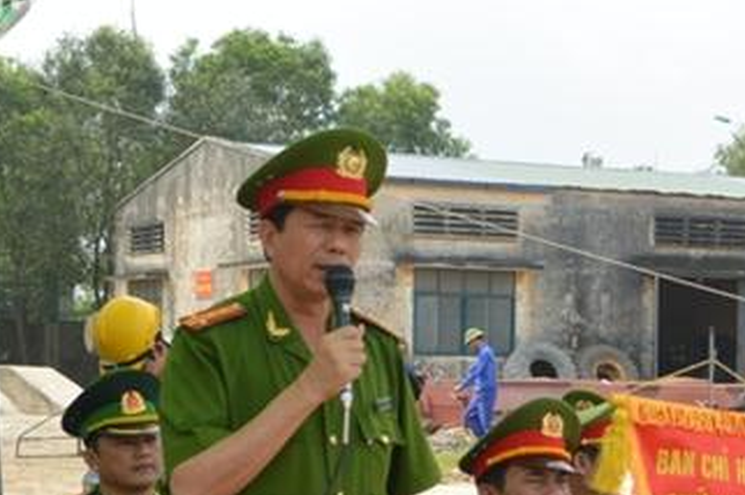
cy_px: 404
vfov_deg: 14.7
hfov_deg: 22.1
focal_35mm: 92
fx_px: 1902
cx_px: 421
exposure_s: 1/640
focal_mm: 17.5
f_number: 4.5
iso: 160
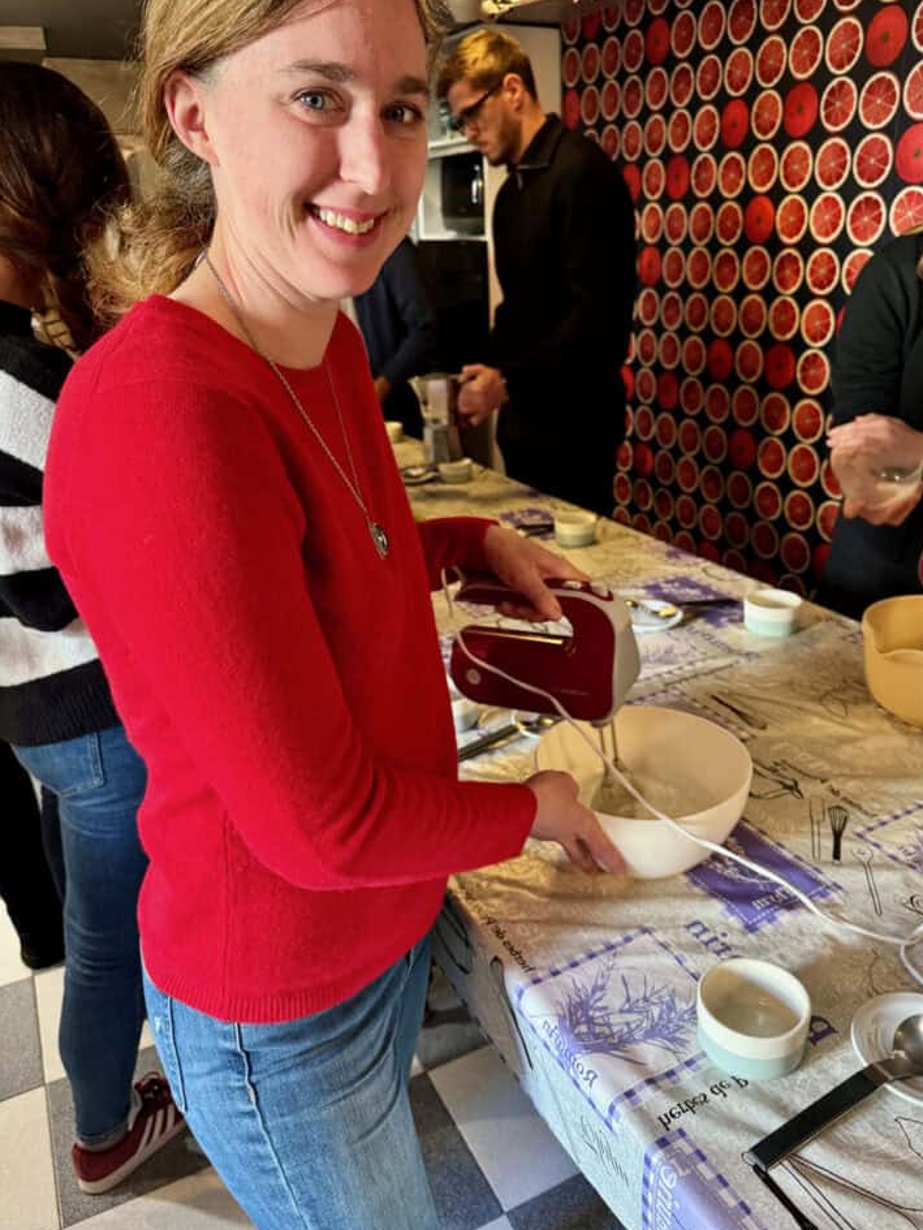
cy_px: 612
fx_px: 924
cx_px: 499
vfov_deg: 67.3
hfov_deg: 53.0
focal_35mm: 26
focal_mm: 6.9
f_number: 1.8
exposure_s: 1/50
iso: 320
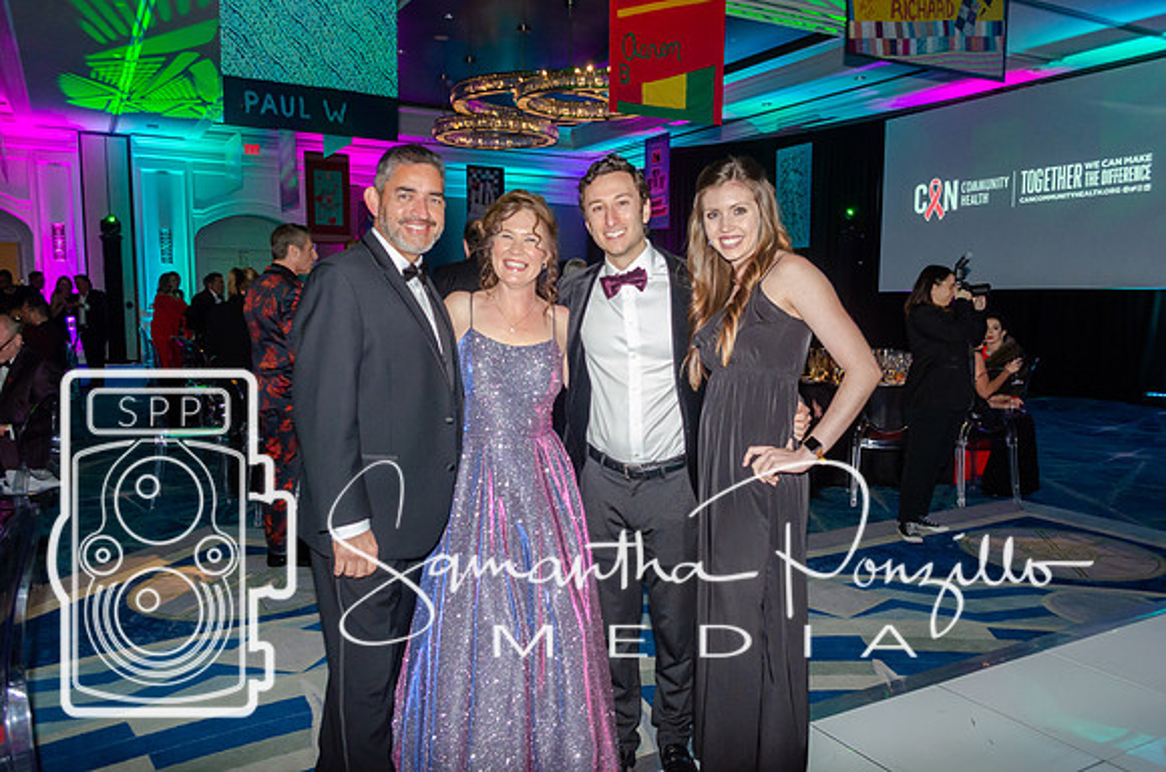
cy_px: 386
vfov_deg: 47.6
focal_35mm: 27
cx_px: 583
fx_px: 875
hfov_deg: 67.3
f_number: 4
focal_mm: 18
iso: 1600
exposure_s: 1/60
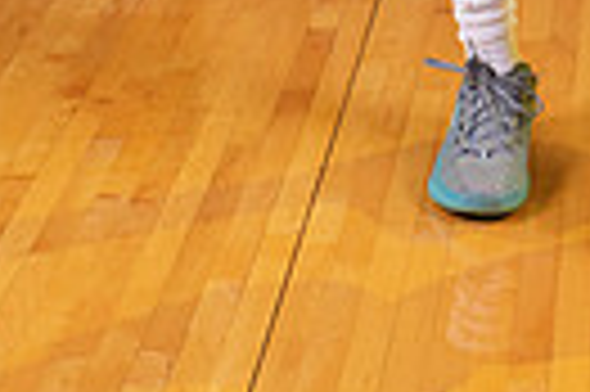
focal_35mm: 165
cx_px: 617
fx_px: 2701
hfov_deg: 12.3
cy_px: -590
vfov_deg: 7.7
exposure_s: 1/320
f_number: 7.1
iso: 320
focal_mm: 48
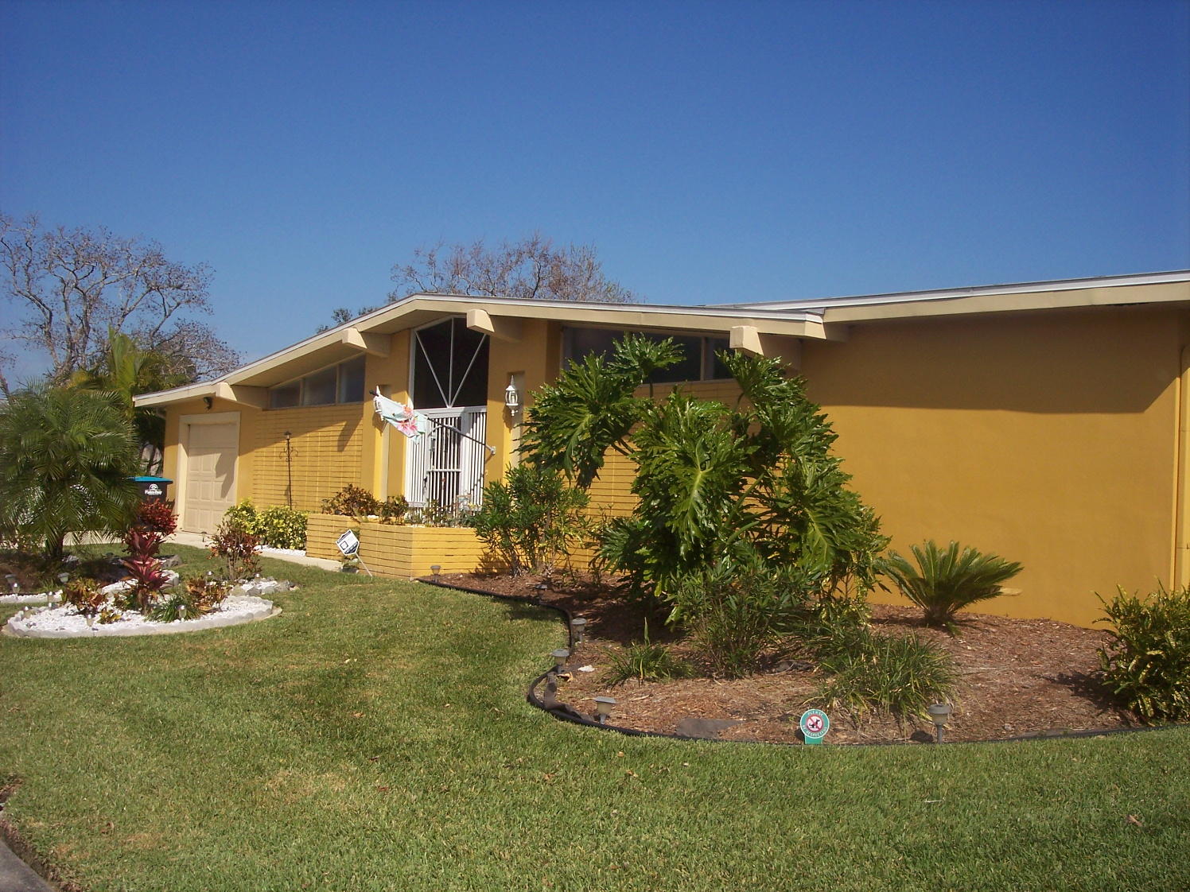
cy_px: 446
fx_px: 1341
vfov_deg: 36.8
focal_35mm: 39
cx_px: 595
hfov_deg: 47.9
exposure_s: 1/750
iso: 100
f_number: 5.6
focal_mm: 8
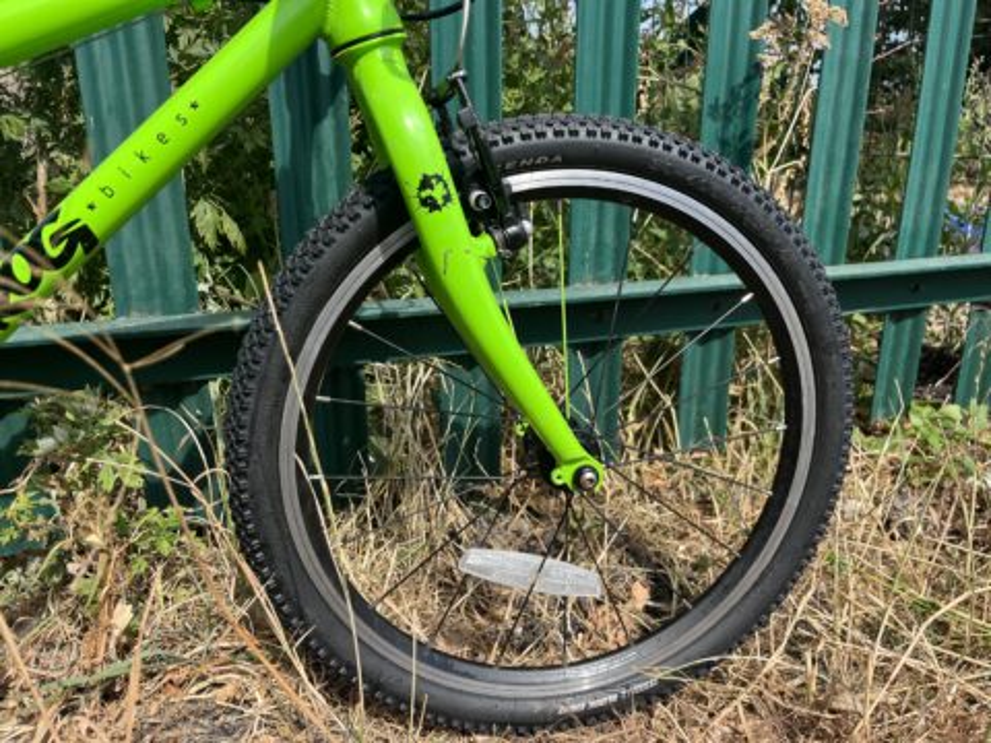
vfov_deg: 53.1
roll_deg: +0.3
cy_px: 372
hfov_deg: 67.3
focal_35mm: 26
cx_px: 496
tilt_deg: -18.0
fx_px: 744
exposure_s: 1/1140
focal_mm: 5.1
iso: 50
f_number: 1.6
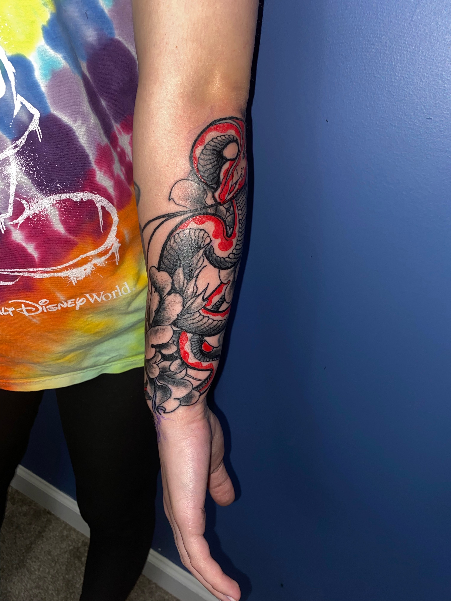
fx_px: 452
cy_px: 300
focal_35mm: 26
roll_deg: -10.7
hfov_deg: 53.1
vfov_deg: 67.3
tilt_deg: -33.1
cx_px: 226
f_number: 1.8
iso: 32
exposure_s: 1/28
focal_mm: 4.25
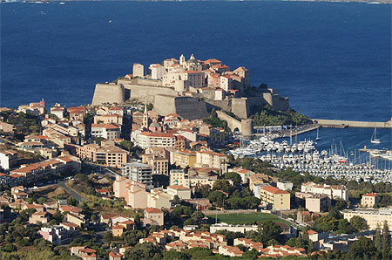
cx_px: 196
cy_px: 130
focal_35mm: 210
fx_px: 2282
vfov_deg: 6.5
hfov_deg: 9.8
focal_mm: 70
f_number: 13
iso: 100
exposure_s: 1/160
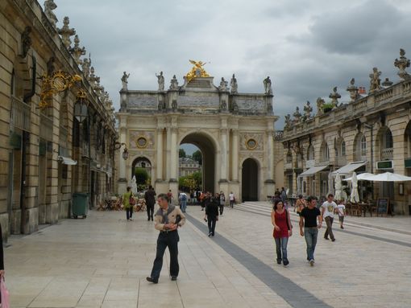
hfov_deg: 44.8
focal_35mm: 42
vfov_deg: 34.4
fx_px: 499
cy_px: 154
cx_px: 206
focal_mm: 7.4
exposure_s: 1/212
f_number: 6.3
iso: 64
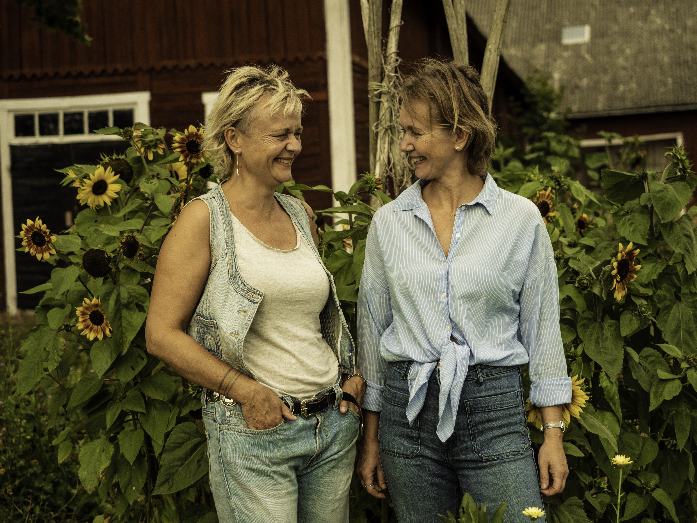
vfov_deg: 18.4
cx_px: 348
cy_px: 262
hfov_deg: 24.4
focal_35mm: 80
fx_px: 1611
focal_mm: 40
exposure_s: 1/4000
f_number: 2.8
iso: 200
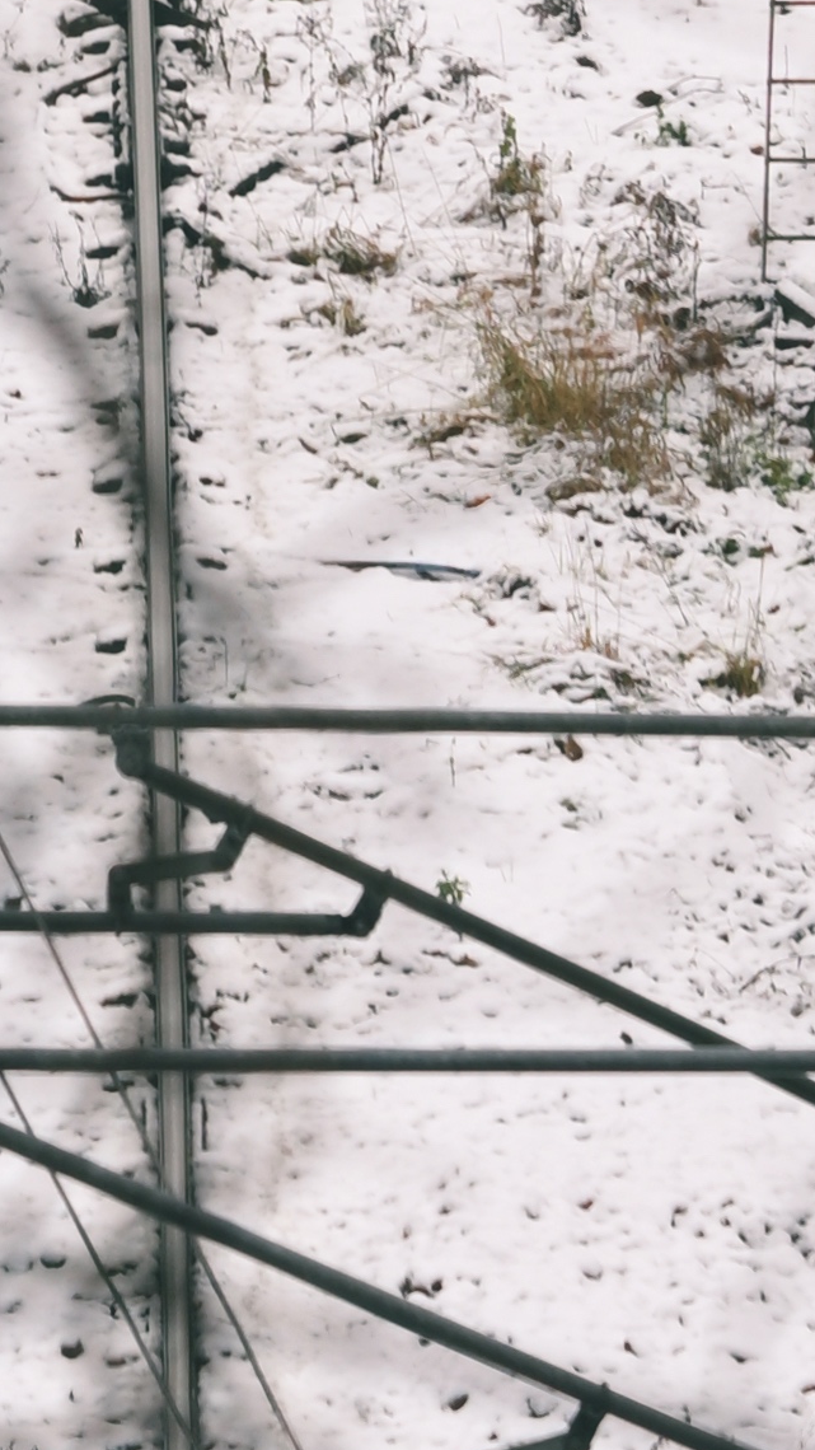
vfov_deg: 3.3
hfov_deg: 1.9
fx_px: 24787
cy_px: -2115
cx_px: -1330
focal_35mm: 645
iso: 140
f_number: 3.2
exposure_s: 1/320
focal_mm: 85
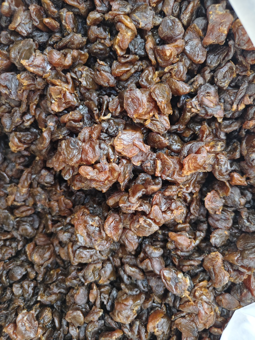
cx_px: 128
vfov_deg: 73.9
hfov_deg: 58.9
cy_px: 170
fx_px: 226
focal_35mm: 23
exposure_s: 1/100
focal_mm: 5.56
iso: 244
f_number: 1.88
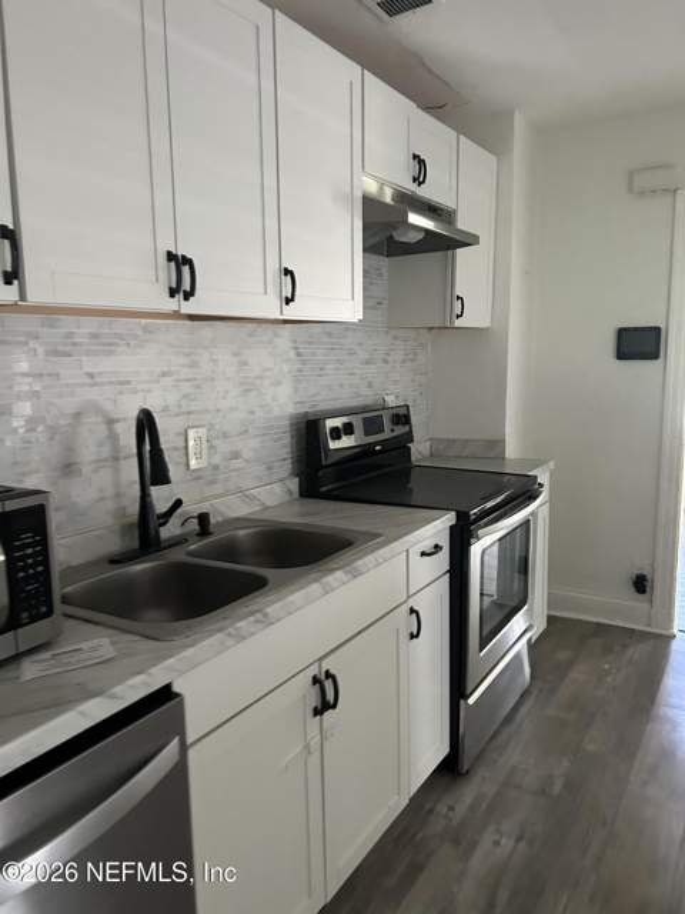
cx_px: 342
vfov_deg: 67.3
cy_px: 457
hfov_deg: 53.1
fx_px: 686
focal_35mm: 26
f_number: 1.5
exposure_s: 1/49
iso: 500
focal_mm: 5.7
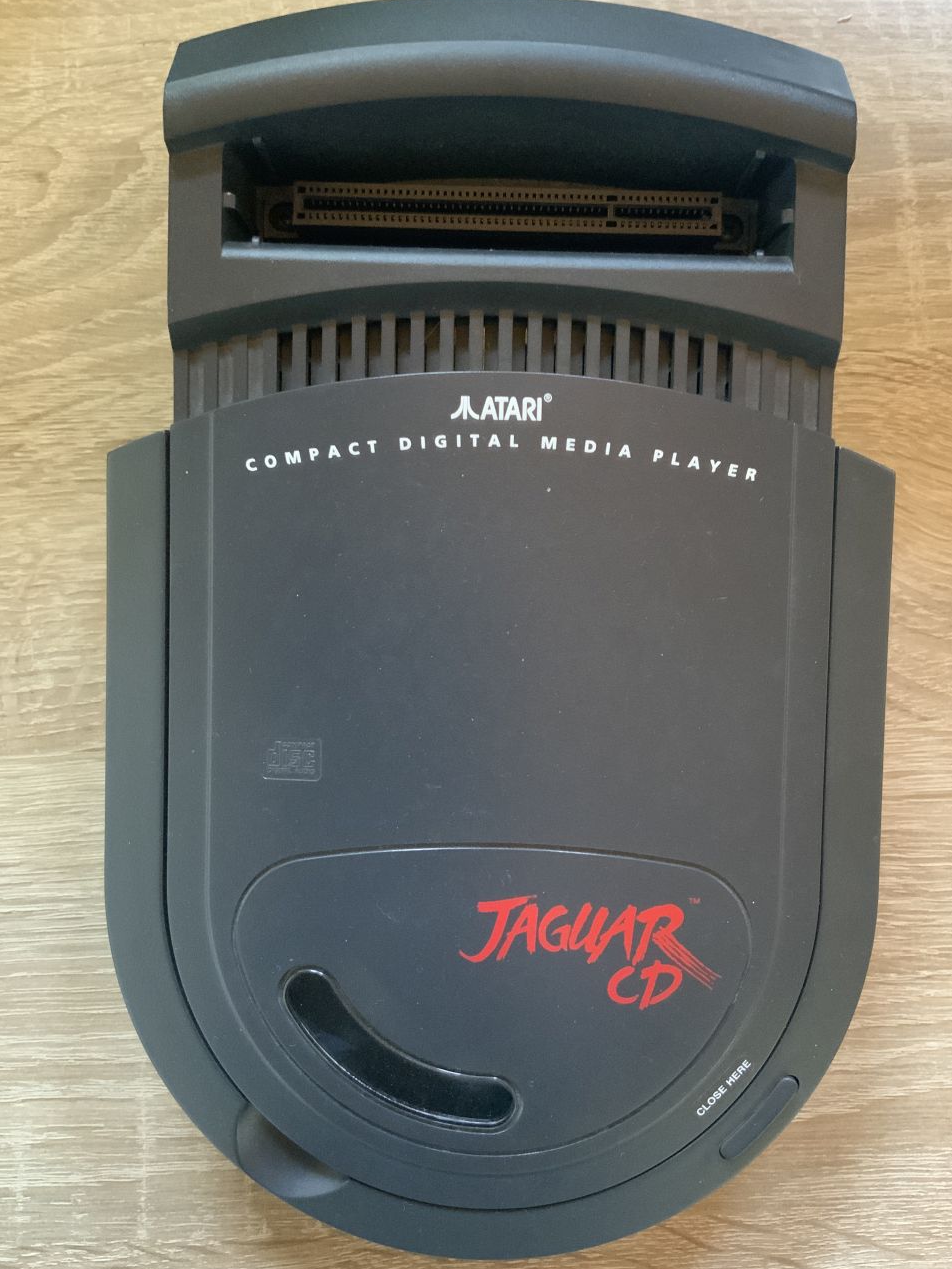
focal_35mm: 32
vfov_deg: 56.8
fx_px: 1173
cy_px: 656
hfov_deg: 44.2
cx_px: 492
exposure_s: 1/30
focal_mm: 3
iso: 400
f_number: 1.8
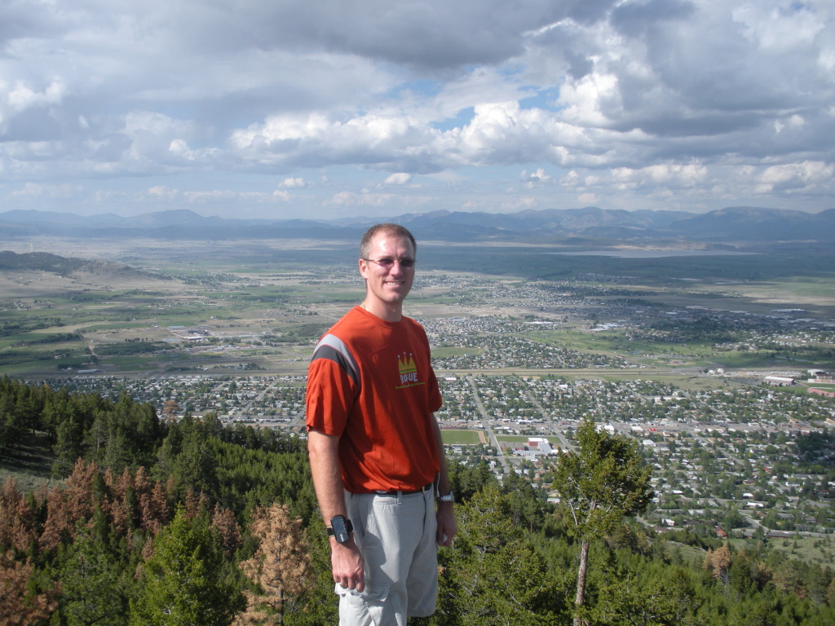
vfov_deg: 39.7
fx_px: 868
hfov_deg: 51.4
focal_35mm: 36
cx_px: 418
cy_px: 313
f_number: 3.5
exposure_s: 1/750
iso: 64
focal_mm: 6.3
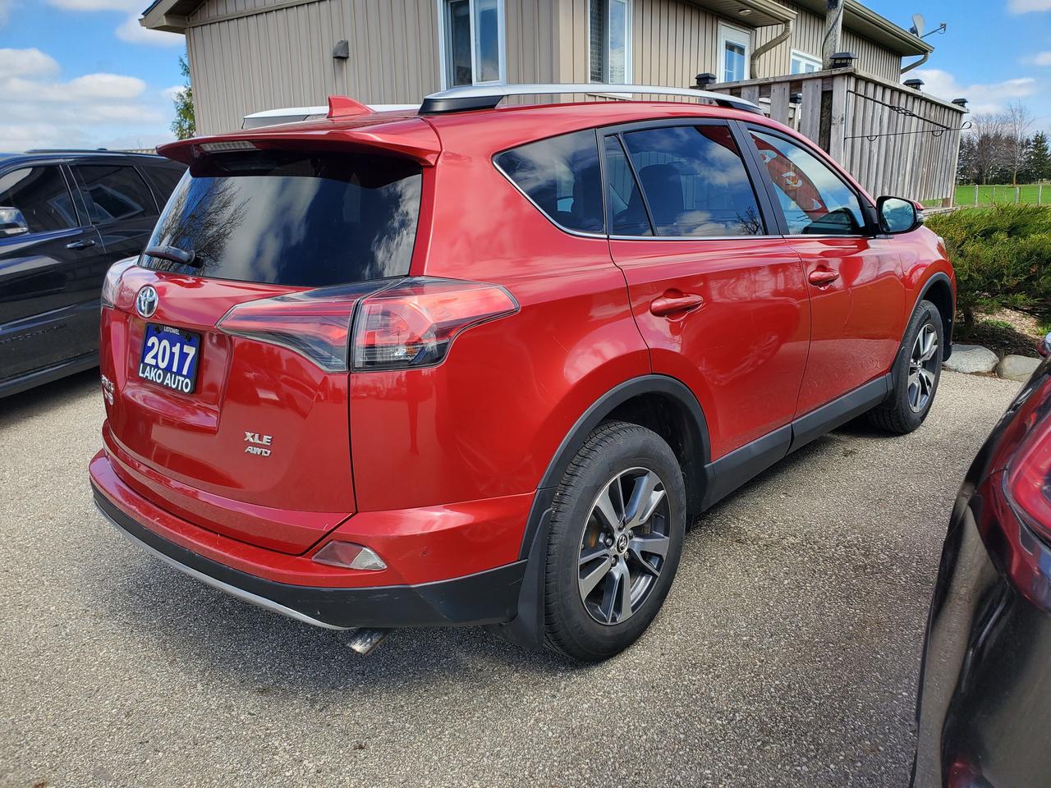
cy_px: 394
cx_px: 526
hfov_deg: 67.3
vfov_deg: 53.1
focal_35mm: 26
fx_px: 789
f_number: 2.4
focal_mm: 4.3
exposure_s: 1/726
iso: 50
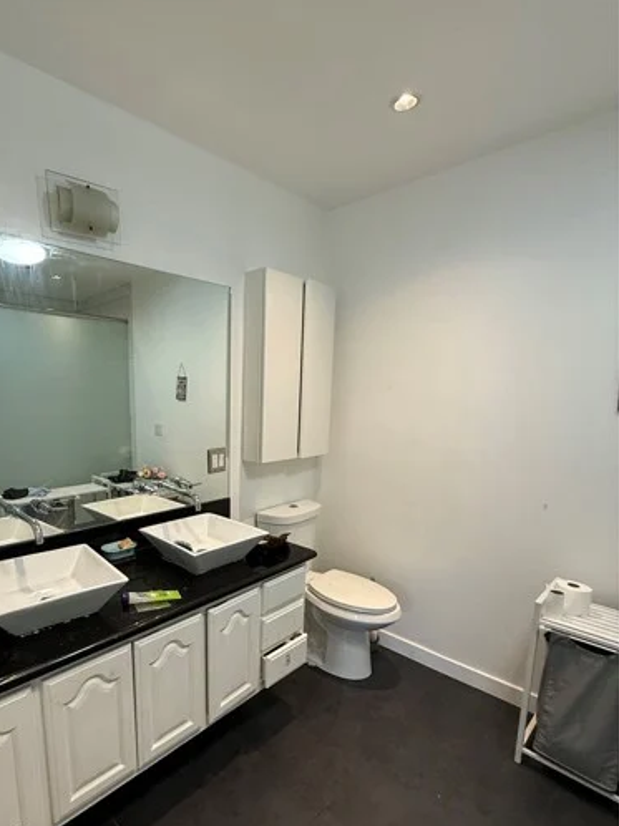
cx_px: 222
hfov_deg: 70.1
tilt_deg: -9.9
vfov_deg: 87.2
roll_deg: -1.3
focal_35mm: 18
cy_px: 473
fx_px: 430
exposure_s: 1/120
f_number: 2.2
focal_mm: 2.22
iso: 320
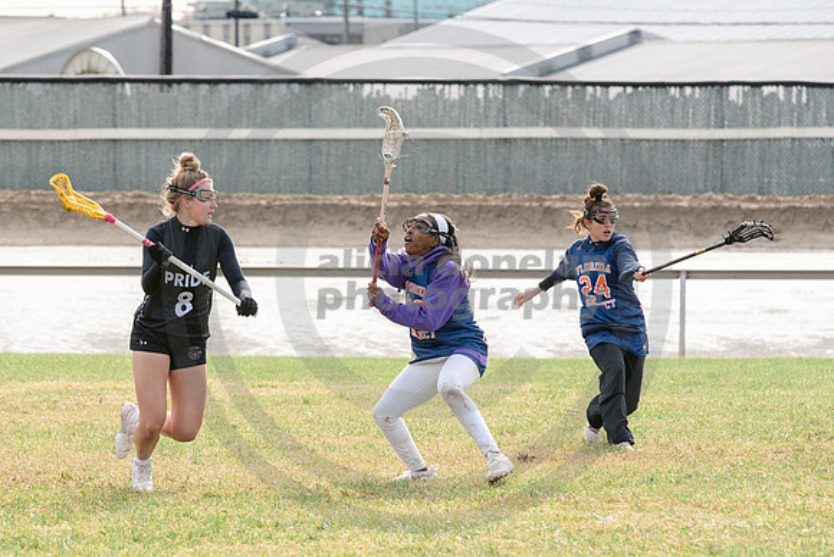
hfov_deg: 7.7
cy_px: 380
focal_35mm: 266
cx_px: 306
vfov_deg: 5.2
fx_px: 6155
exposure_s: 1/2000
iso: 400
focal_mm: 175
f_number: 5.6
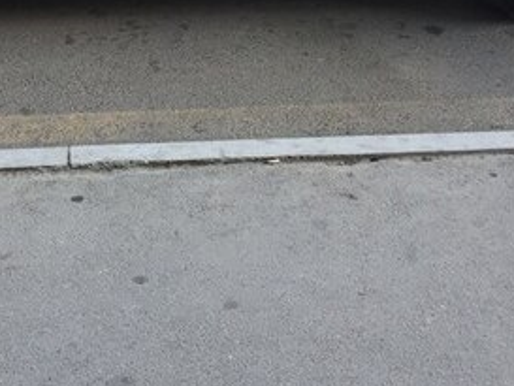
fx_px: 1040
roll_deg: -0.4
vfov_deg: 20.1
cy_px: -42
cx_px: 164
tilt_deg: -21.5
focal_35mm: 70
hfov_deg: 27.6
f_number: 2.2
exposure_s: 1/170
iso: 32
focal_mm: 4.15
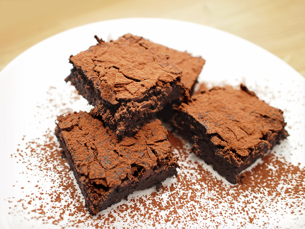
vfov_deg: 41.8
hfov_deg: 54.0
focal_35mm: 34
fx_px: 300
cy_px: 114
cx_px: 152
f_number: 2.8
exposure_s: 1/80
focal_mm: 17
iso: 200
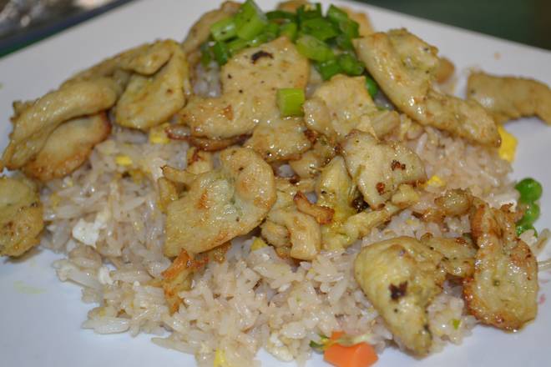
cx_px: 276
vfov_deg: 22.6
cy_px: 184
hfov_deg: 33.4
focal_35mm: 60
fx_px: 918
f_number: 5.3
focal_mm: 40
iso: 280
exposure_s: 1/15
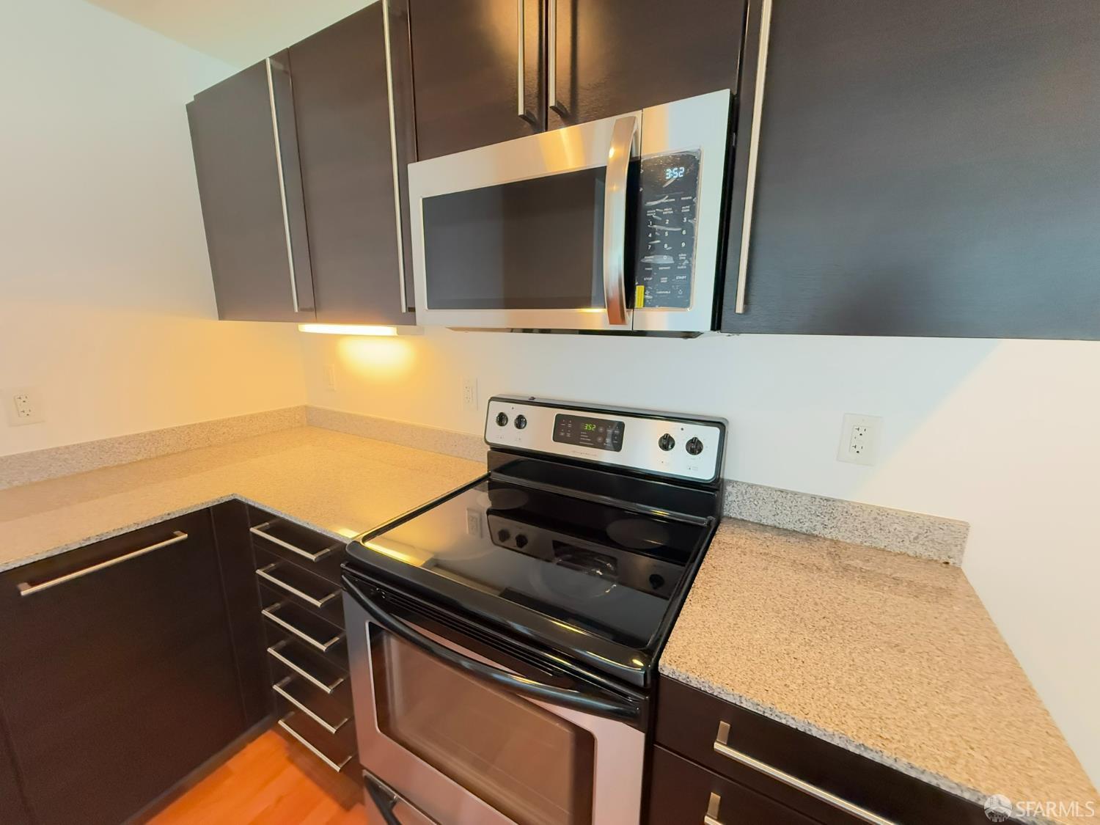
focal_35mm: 14
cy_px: 412
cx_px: 550
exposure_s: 1/60
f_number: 2.2
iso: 1250
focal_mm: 2.22
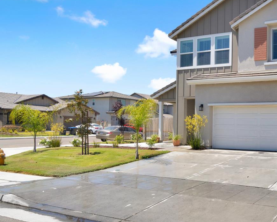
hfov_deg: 48.4
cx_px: 239
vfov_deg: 43.3
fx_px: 279
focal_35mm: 34
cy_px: 125
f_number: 8
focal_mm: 14
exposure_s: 1/1000
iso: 320
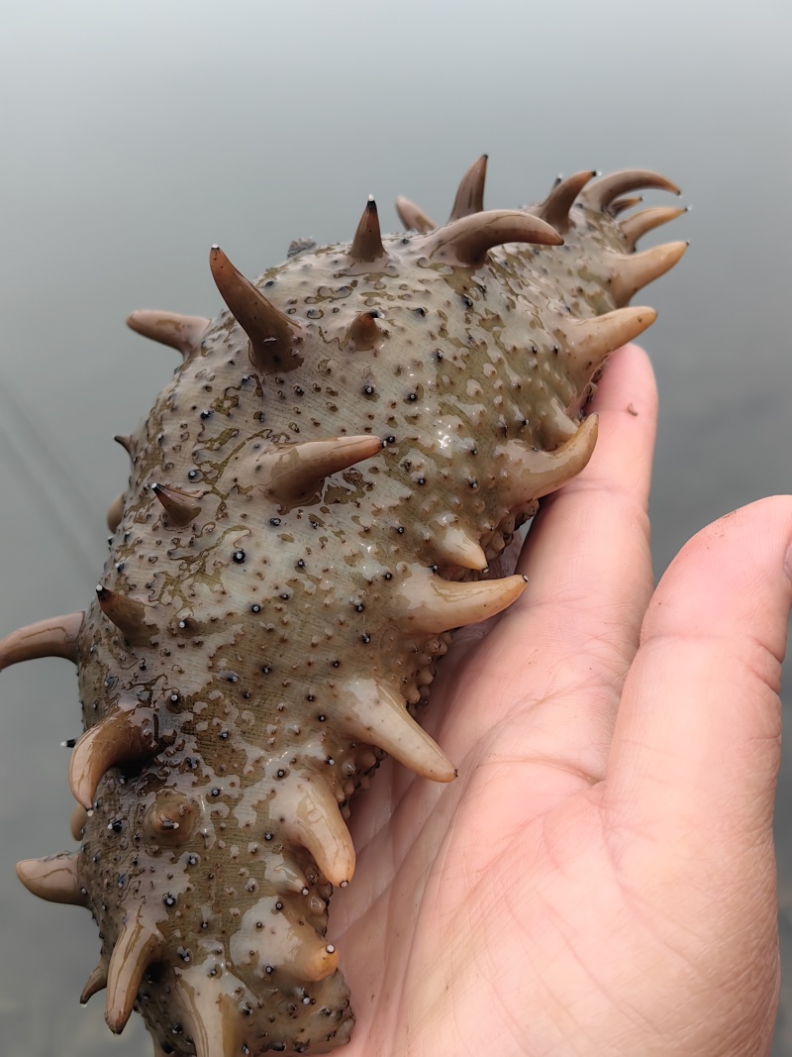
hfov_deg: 35.1
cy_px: 528
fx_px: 1251
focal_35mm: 41
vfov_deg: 45.8
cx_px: 396
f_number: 2
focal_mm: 5.75
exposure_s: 1/900
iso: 50
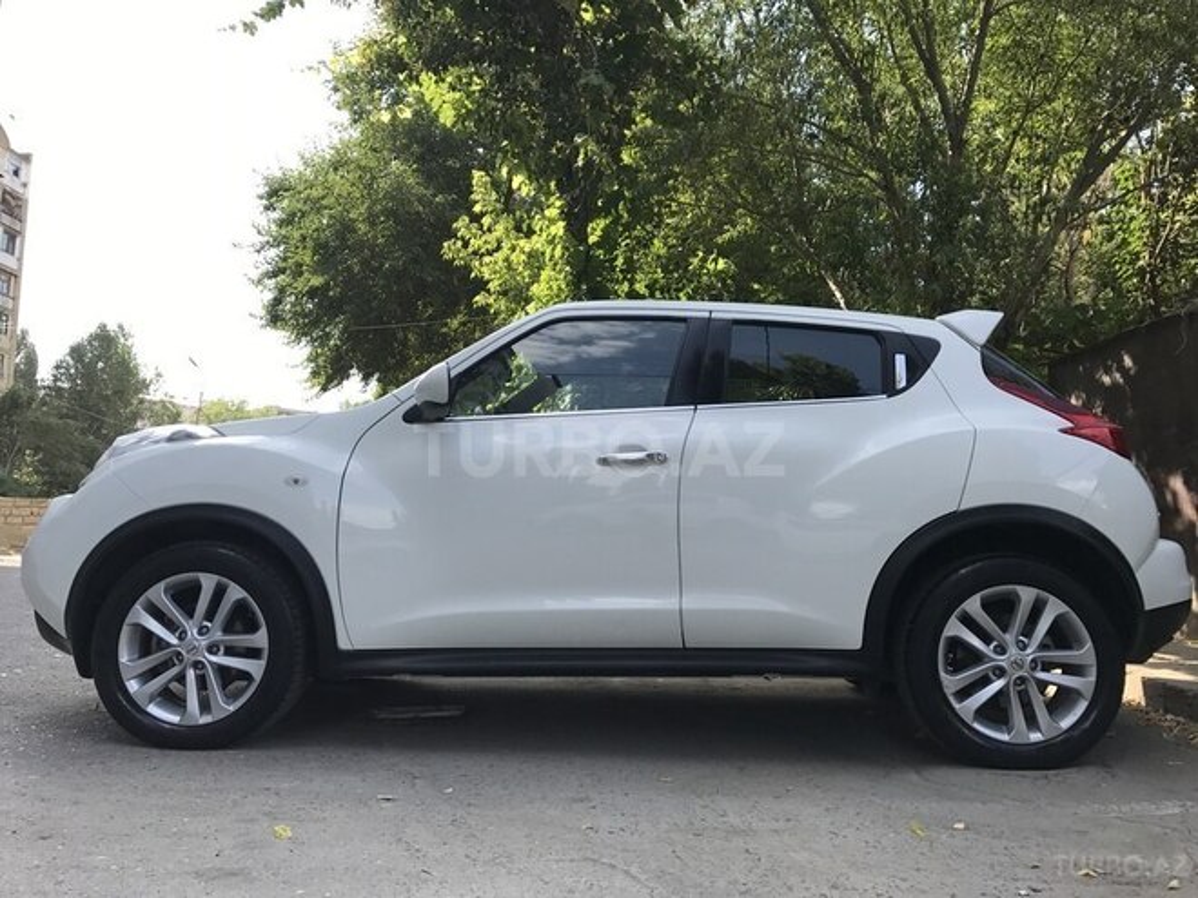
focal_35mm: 28
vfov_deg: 49.7
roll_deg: +0.2
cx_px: 599
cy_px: 449
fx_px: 969
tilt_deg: +6.8
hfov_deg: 63.4
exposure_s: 1/643
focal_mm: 3.99
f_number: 1.8
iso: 20
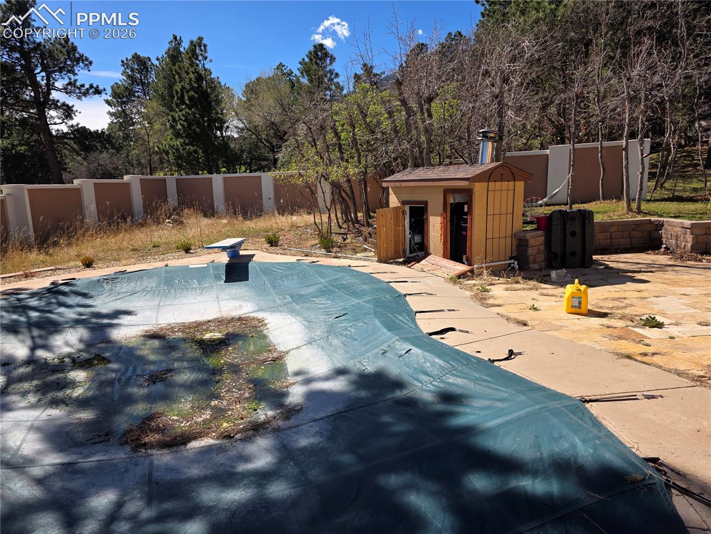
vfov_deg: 58.9
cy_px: 267
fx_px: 472
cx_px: 356
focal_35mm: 23
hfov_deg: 73.9
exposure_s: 1/4539
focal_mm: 6.3
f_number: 1.7
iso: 80
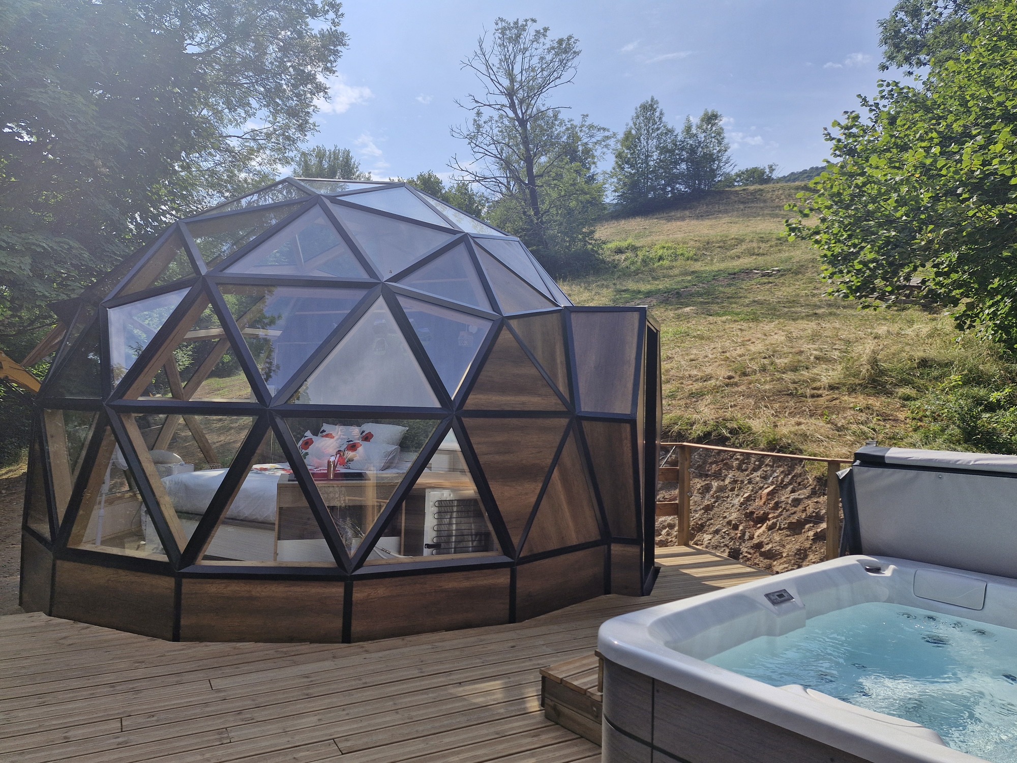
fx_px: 676
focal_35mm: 23
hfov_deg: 73.9
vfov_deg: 58.9
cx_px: 508
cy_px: 382
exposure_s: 1/2504
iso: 50
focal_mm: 5.54
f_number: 1.8
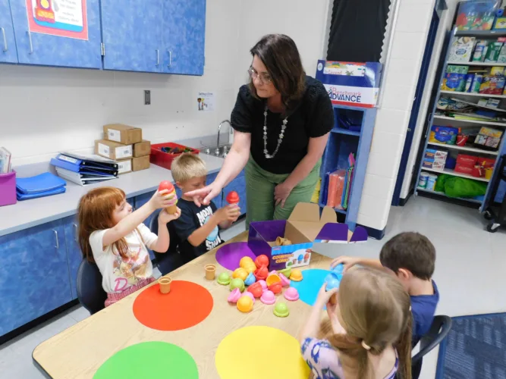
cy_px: 190
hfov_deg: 73.9
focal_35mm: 23
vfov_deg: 58.9
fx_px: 336
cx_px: 253
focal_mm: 4
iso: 400
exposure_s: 1/13
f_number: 3
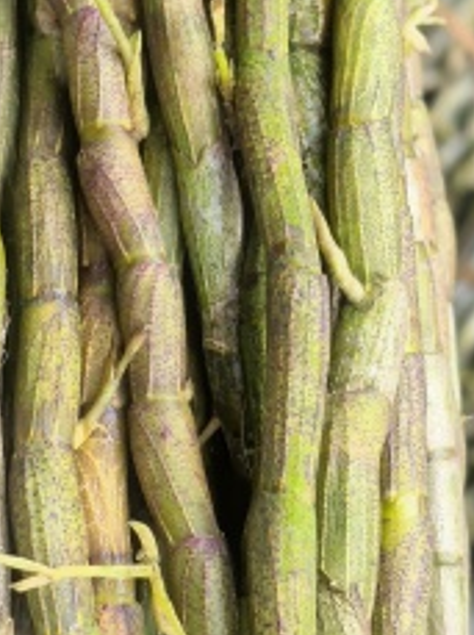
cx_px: 266
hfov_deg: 11.7
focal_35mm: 126
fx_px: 2307
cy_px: 207
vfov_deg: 15.6
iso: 50
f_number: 2
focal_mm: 6.35
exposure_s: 1/229
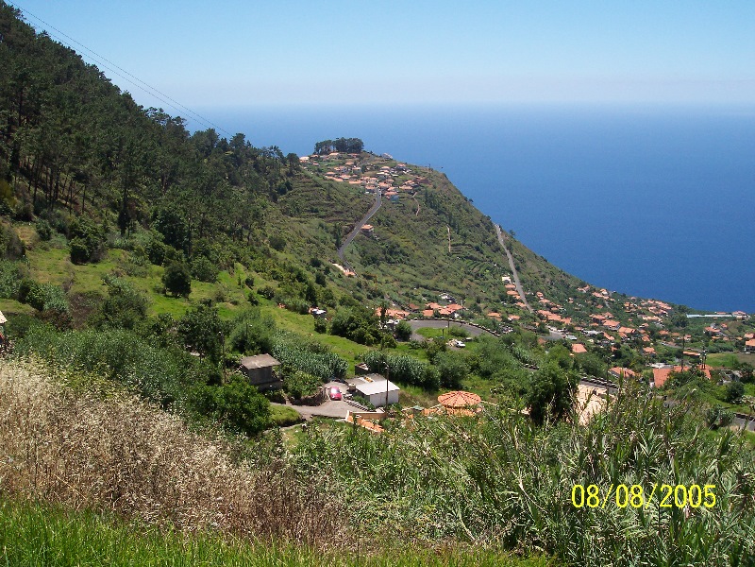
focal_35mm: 38
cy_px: 284
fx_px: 829
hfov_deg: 49.0
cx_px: 378
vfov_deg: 37.7
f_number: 4.8
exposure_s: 1/700
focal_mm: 8
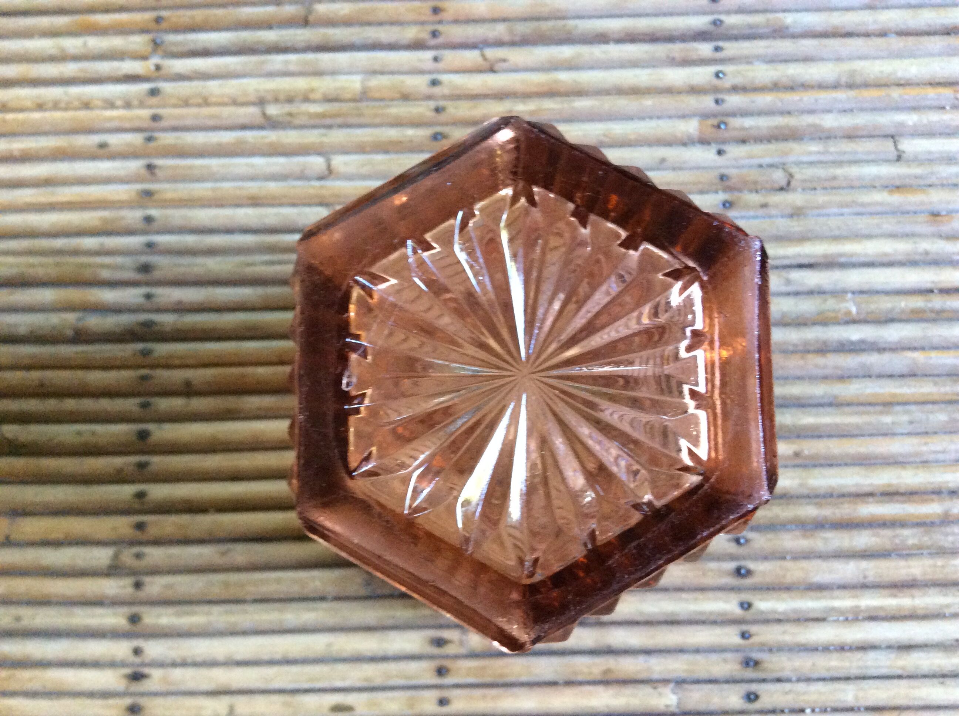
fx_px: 885
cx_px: 480
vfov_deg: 44.1
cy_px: 358
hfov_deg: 56.9
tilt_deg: -83.1
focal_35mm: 32
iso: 320
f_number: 2.4
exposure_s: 1/20
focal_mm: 3.3
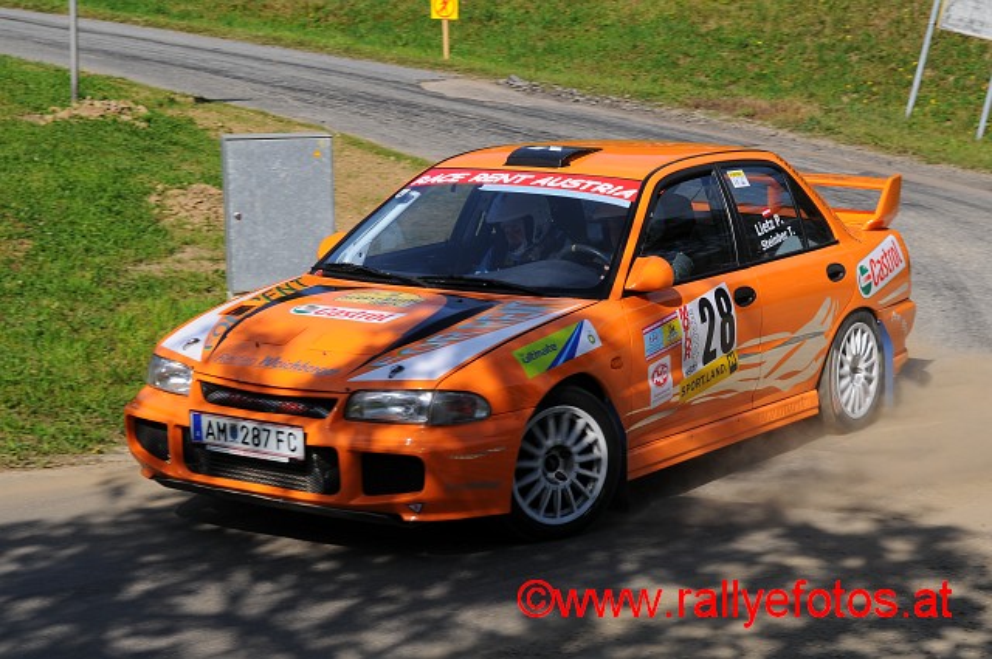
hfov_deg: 24.6
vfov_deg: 16.5
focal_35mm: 82
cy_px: 330
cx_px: 496
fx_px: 2270
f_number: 13
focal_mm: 55
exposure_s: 1/320
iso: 200
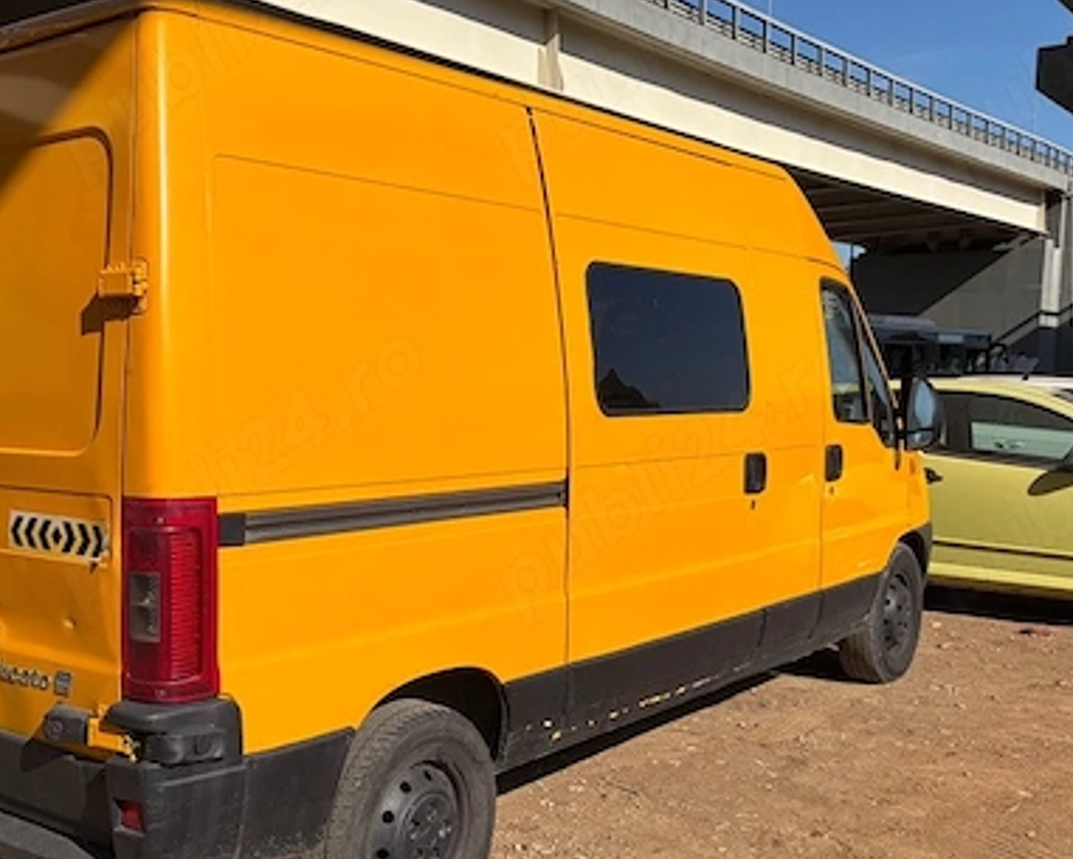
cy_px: 484
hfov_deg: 45.1
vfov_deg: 37.3
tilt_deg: -6.7
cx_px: 352
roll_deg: -0.8
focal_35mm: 40
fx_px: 1271
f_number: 1.6
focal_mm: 5.96
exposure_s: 1/7813
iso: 64
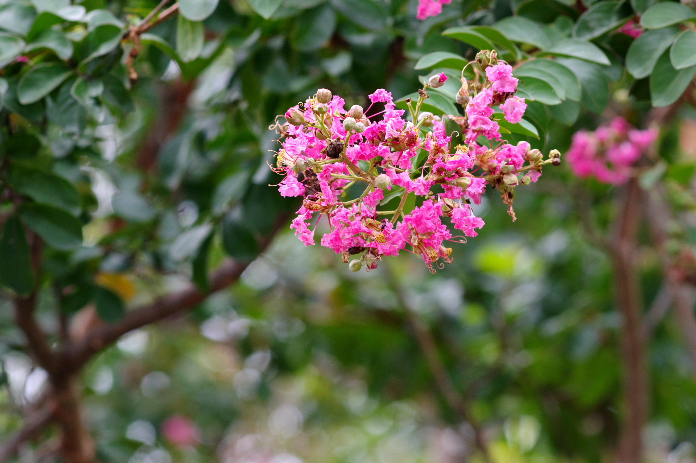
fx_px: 5795
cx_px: 348
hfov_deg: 6.9
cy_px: 232
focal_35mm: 300
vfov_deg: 4.6
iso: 800
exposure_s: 1/250
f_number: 7.1
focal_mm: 200
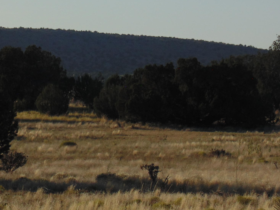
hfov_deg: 8.1
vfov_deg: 6.1
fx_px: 1966
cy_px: 20
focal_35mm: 243
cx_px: 82
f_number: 4.8
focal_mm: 21.3
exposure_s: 1/800
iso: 80
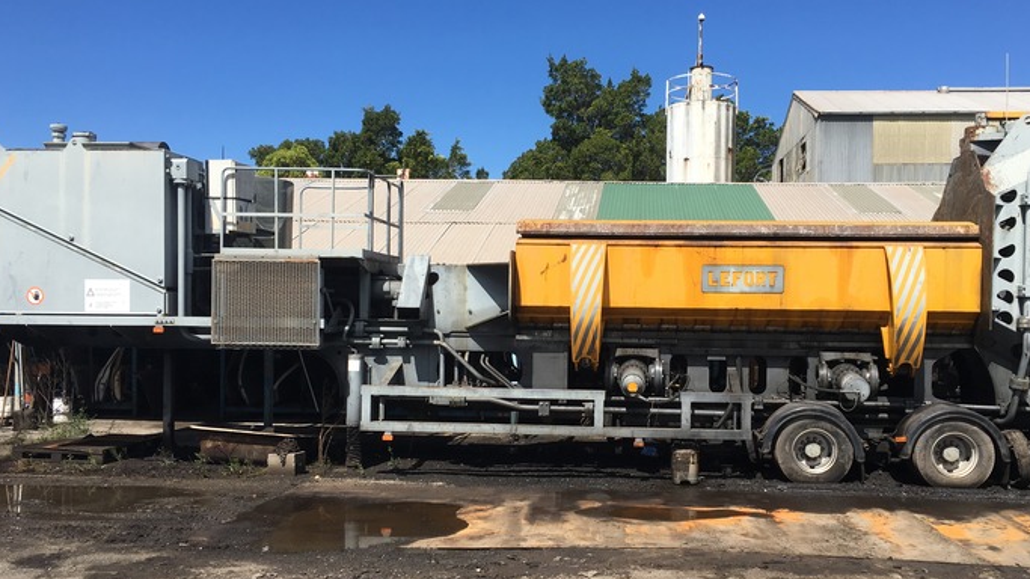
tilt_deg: -1.2
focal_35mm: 37
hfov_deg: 53.9
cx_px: 564
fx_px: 1010
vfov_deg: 31.9
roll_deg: +0.0
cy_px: 329
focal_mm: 4.15
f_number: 2.2
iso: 25
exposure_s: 1/1709
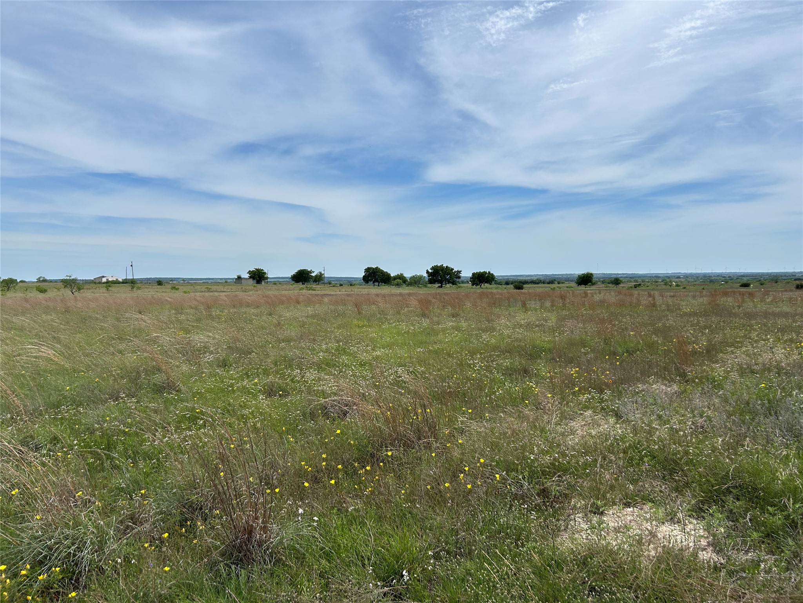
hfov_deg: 67.3
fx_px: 603
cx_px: 402
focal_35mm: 26
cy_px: 302
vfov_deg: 53.1
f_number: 1.5
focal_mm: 5.7
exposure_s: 1/7463
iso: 50
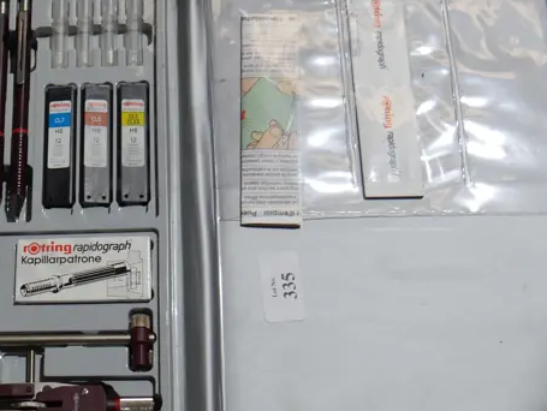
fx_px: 1139
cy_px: 235
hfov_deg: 26.2
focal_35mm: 72
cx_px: 70
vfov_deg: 20.5
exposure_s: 1/80
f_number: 3.6
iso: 200
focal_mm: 16
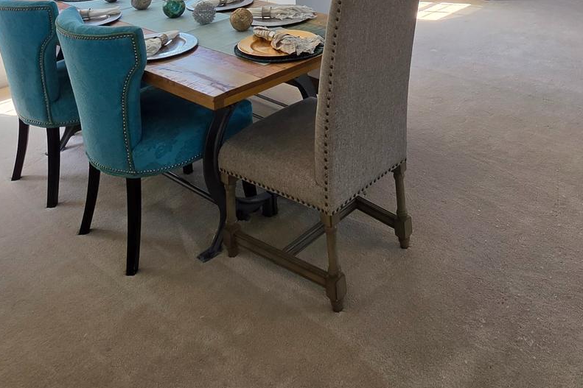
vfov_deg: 30.4
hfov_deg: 53.5
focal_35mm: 35
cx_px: 383
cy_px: -107
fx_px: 567
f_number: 1.9
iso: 25
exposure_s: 1/120
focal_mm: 2.2
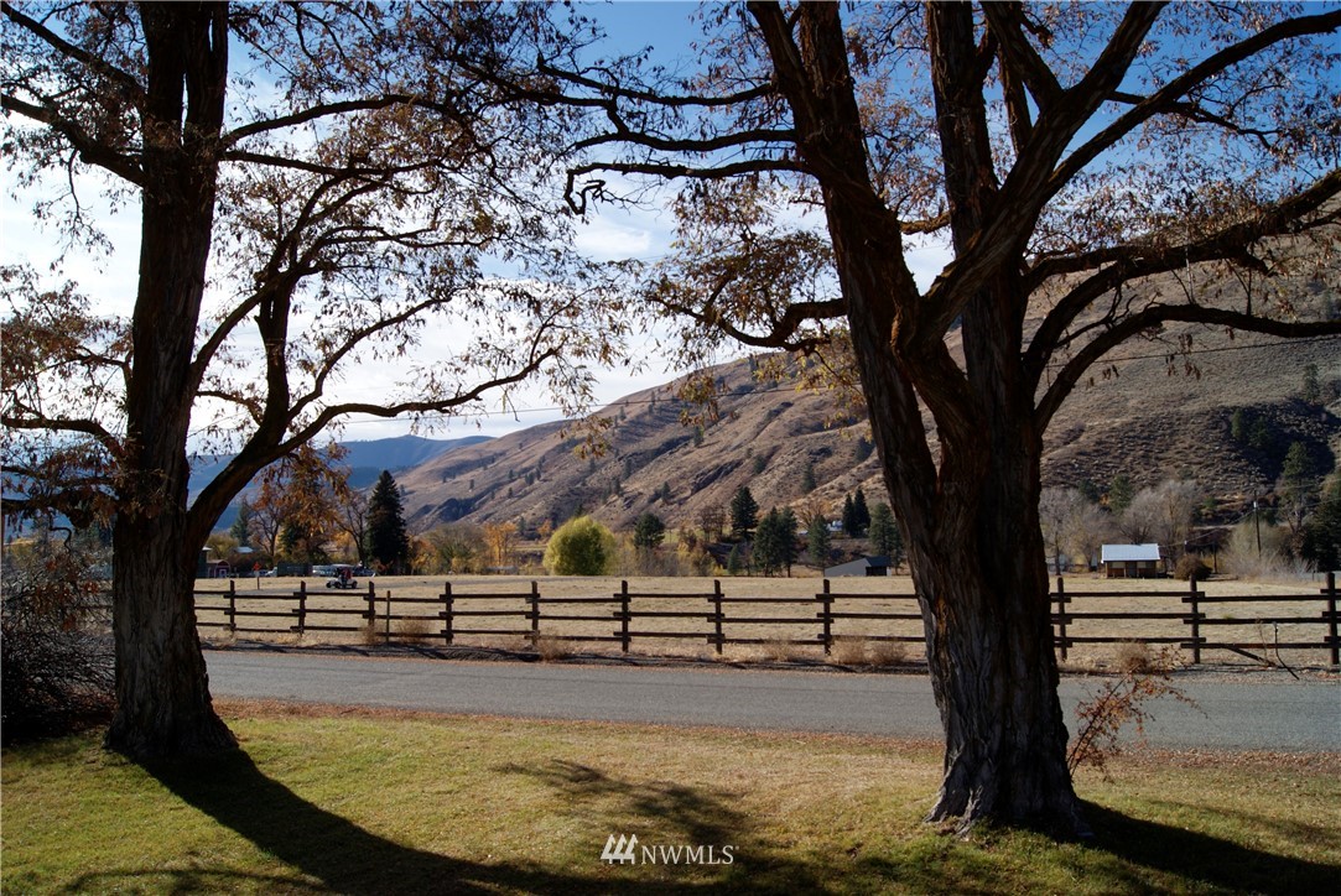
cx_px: 670
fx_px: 1007
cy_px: 448
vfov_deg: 48.0
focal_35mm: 27
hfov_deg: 67.3
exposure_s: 1/160
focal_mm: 18
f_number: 10
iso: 100
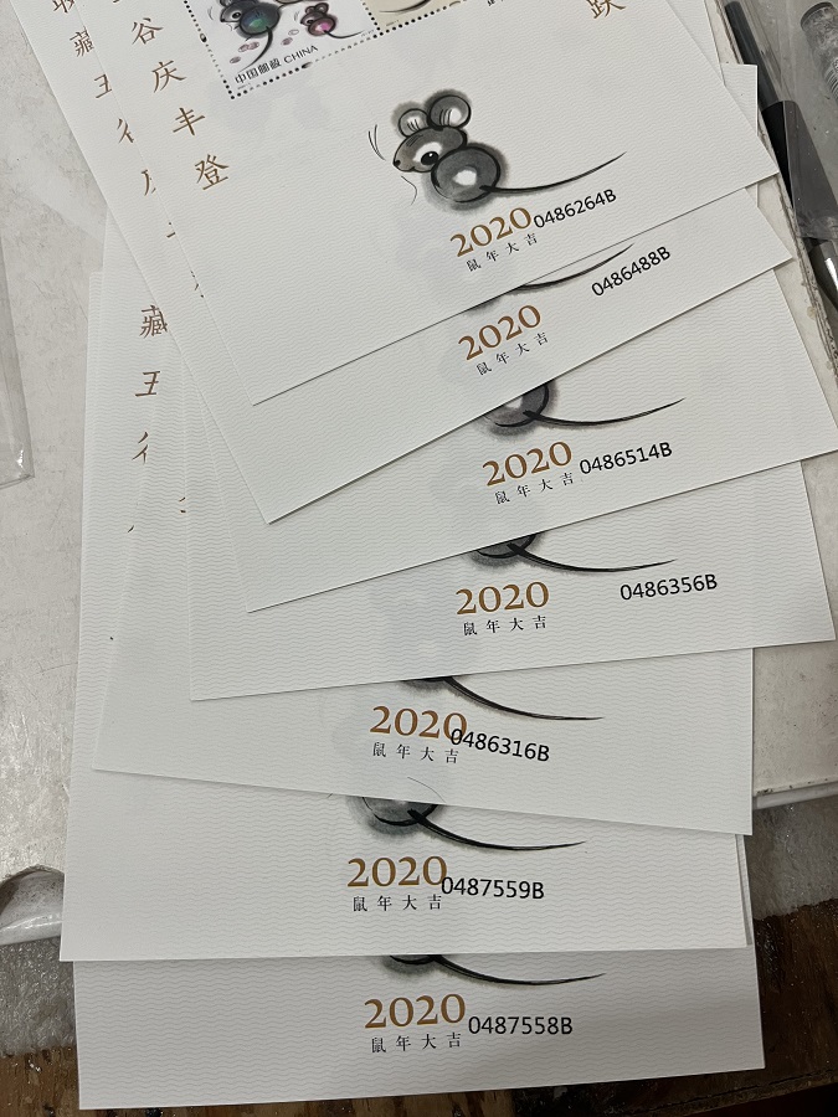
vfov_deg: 67.3
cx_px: 419
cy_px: 558
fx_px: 839
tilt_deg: -76.8
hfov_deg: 53.1
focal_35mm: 26
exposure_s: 1/50
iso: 100
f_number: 1.6
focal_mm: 5.1
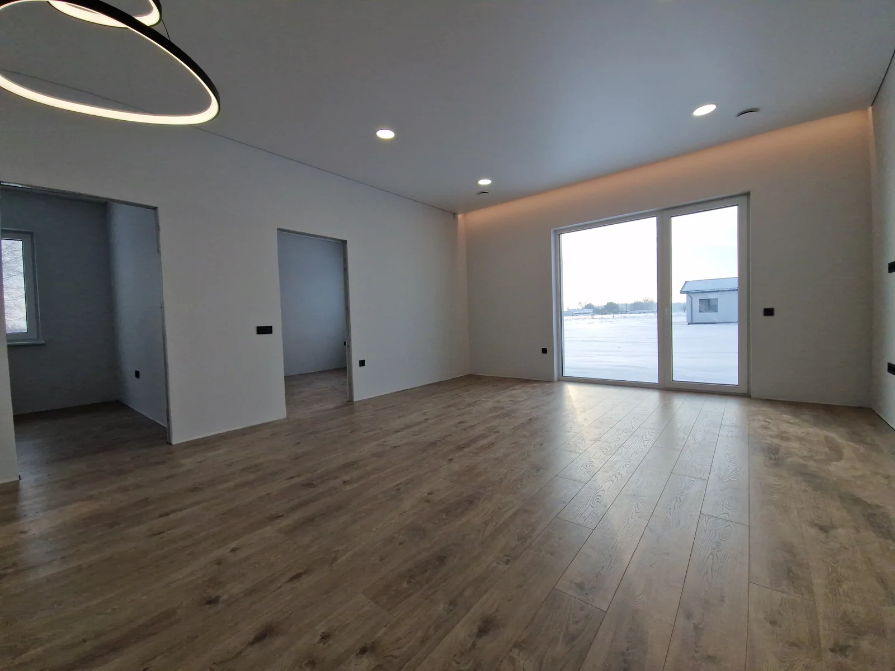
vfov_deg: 89.9
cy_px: 336
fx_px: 336
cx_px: 448
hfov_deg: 106.2
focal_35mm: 13
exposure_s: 1/578
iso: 50
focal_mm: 2.2
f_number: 2.2
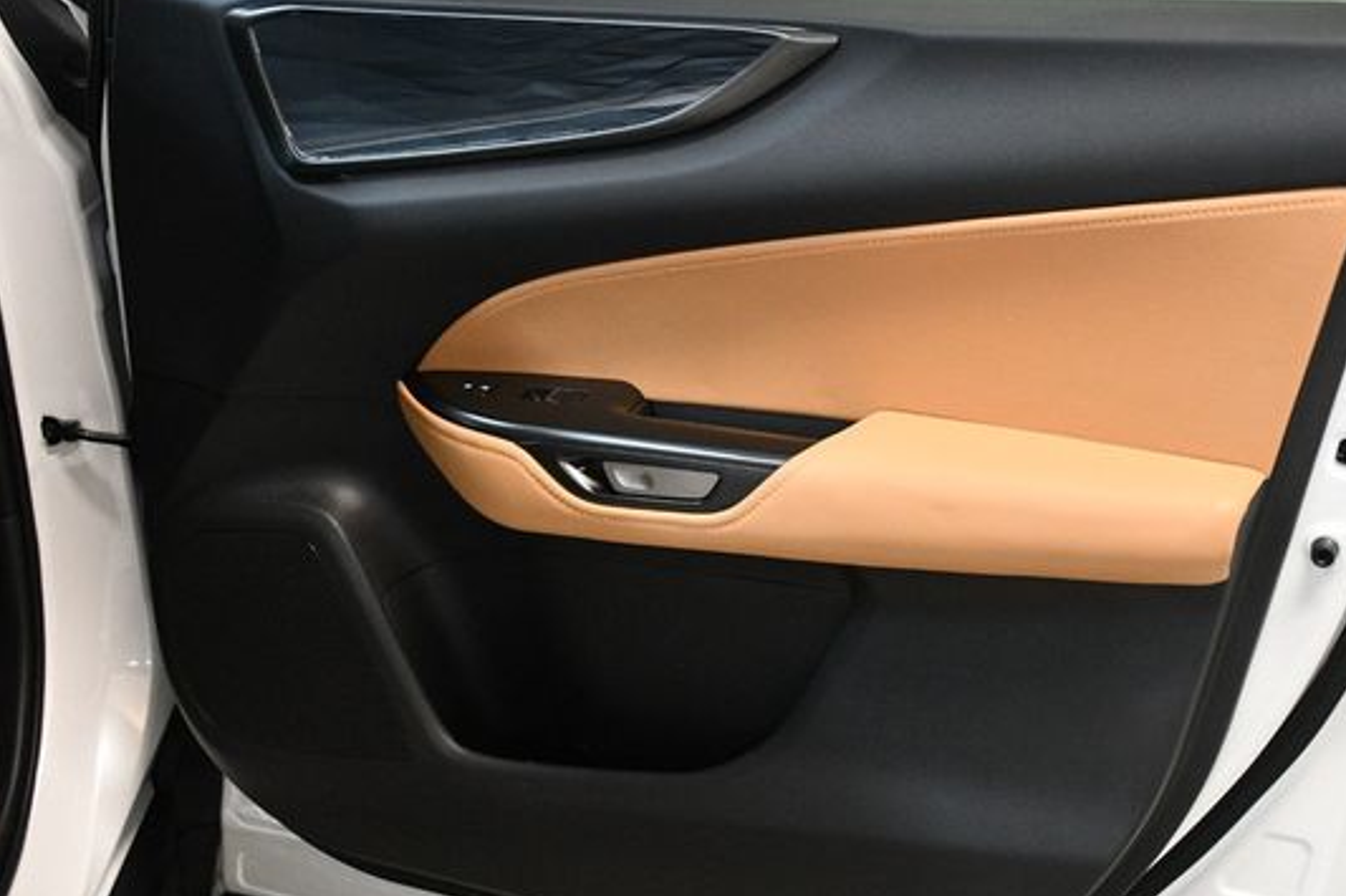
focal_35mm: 48
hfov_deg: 41.0
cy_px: 475
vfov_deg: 28.1
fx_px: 1794
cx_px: 765
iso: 3200
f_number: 4
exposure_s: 1/100
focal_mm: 27
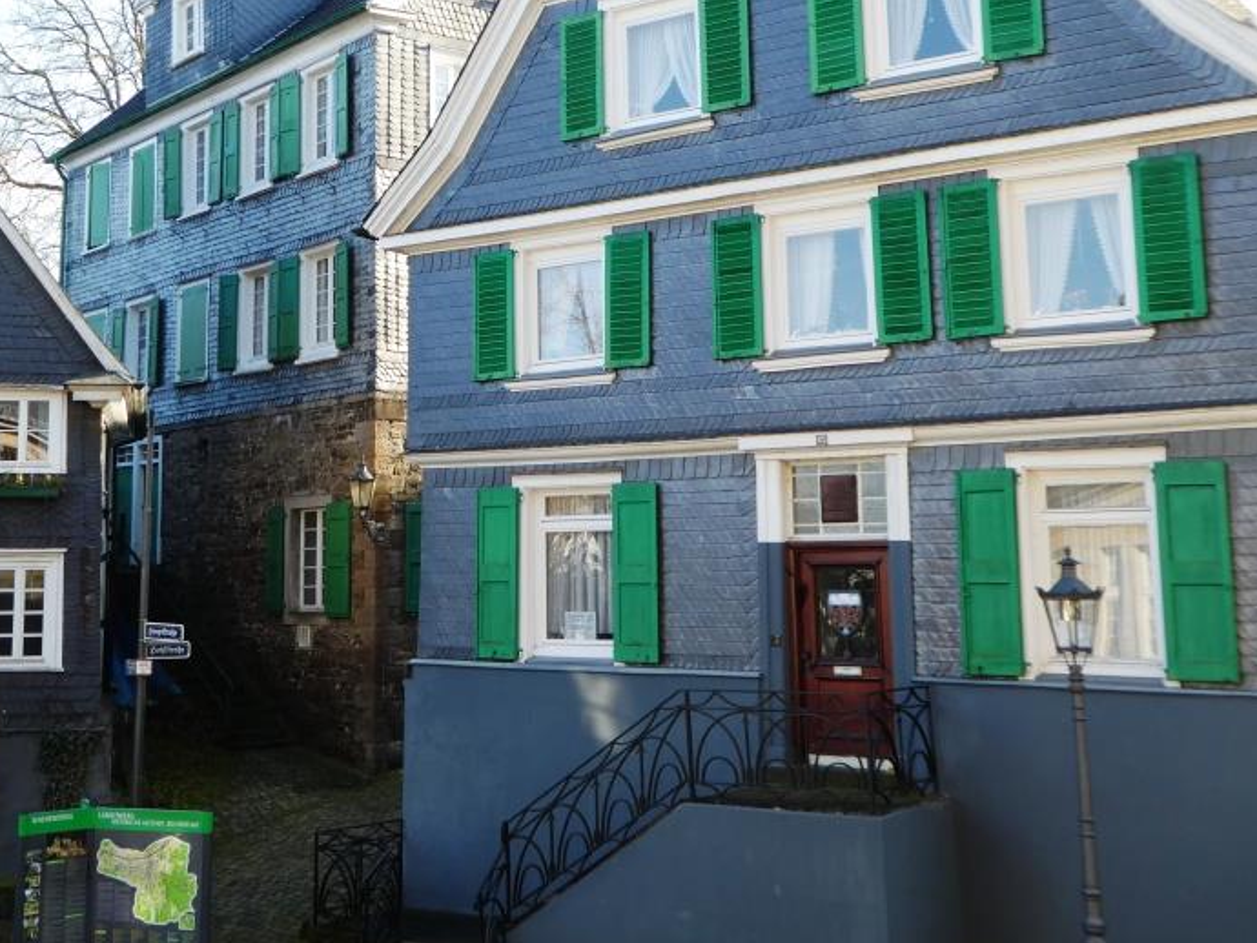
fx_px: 1671
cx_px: 421
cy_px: 288
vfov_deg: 31.2
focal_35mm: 46
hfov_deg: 40.7
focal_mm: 5.4
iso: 80
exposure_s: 1/100
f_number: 3.5
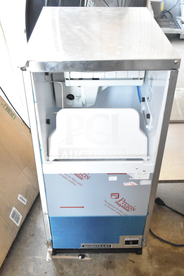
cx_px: 92
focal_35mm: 39
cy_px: 138
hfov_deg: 34.2
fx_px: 299
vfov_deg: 49.5
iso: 1600
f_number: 5
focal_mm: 26
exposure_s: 1/60
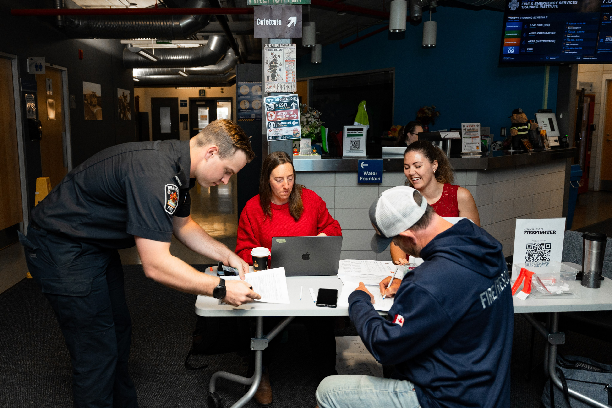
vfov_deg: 46.4
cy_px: 177
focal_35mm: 28
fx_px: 475
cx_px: 265
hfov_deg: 65.4
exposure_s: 1/200
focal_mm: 24
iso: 1250
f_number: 2.8
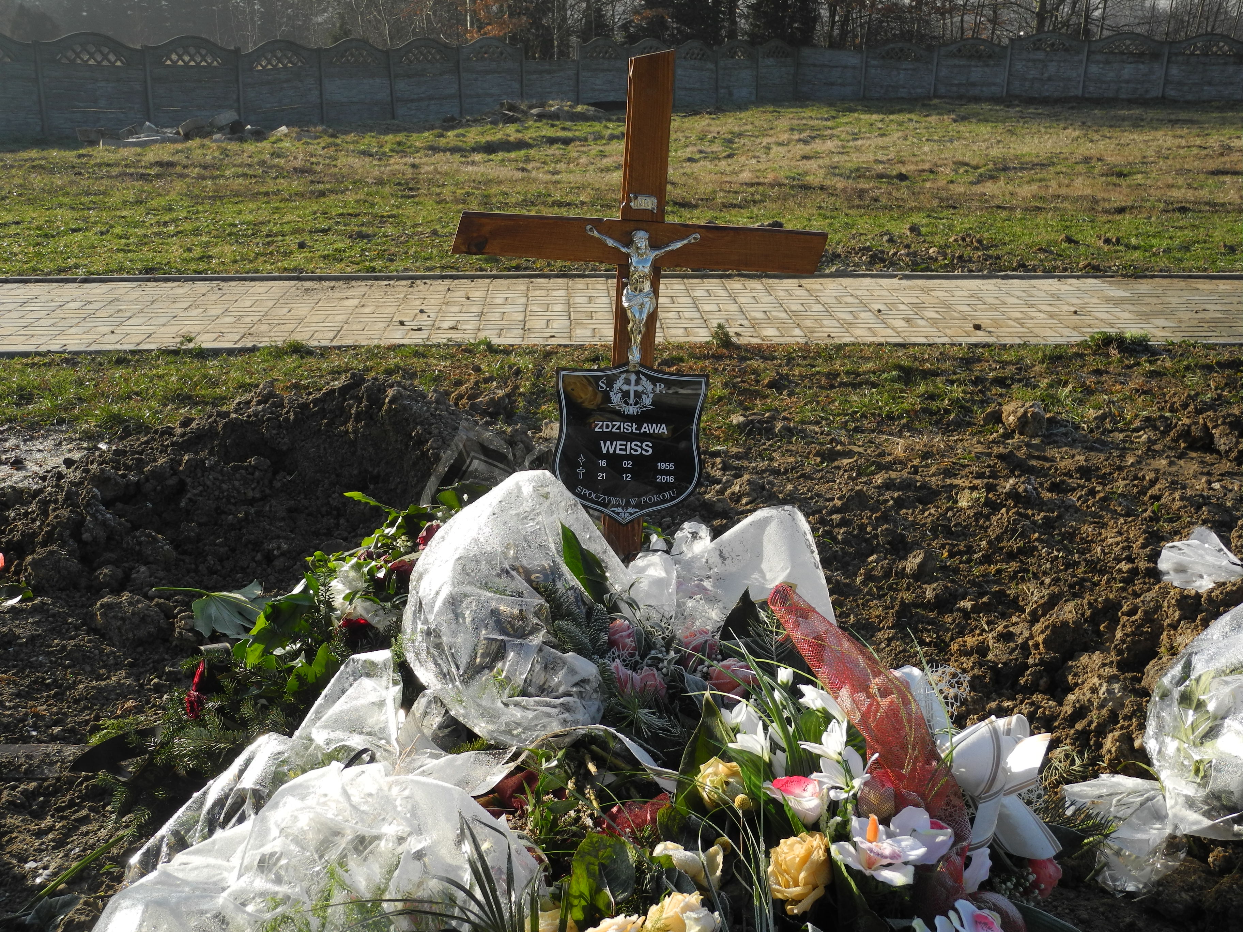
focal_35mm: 41
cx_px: 622
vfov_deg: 35.1
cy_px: 466
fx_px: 1472
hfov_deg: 45.8
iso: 100
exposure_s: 1/800
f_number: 3.2
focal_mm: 8.8
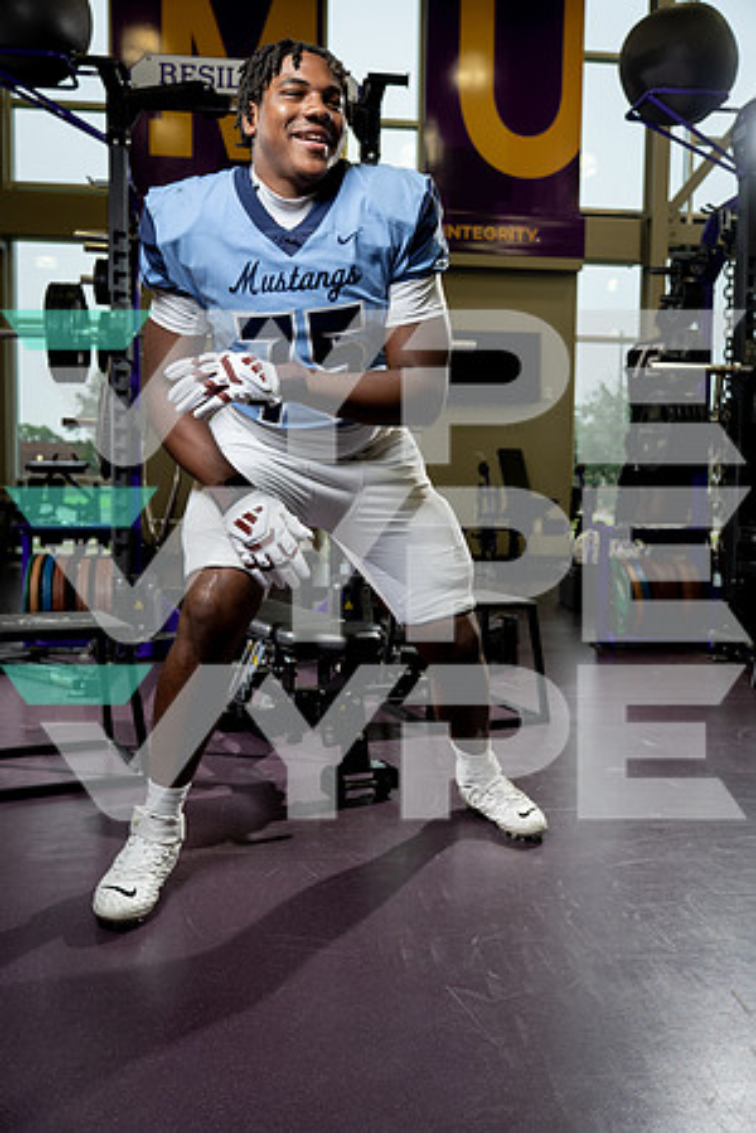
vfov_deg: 58.7
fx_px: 1008
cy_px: 566
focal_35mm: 32
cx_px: 378
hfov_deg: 41.1
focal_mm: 32
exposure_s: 1/250
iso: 640
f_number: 4
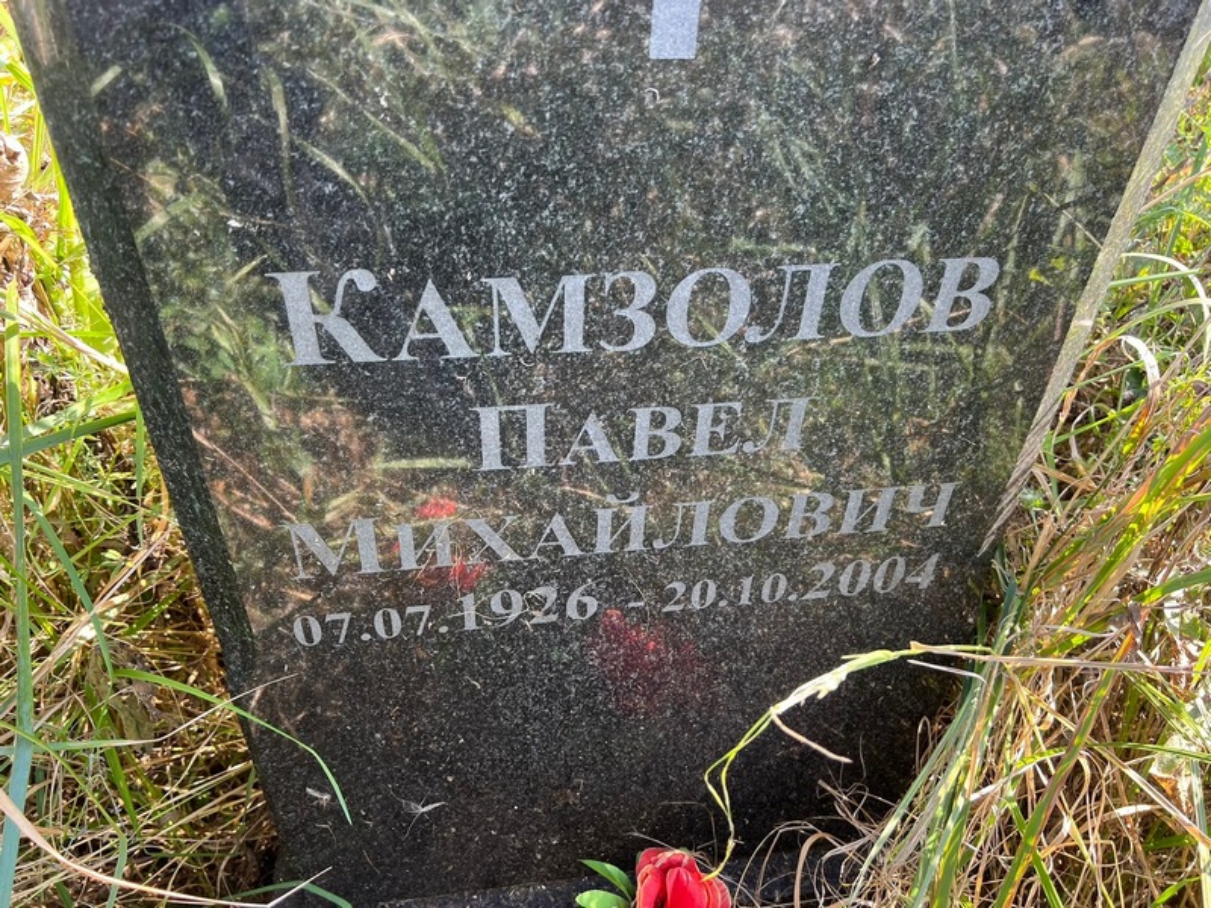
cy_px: 454
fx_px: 910
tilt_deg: -39.4
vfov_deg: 53.1
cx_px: 606
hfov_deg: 67.3
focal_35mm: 26
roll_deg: -2.8
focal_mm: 5.7
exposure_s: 1/157
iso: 50
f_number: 1.5
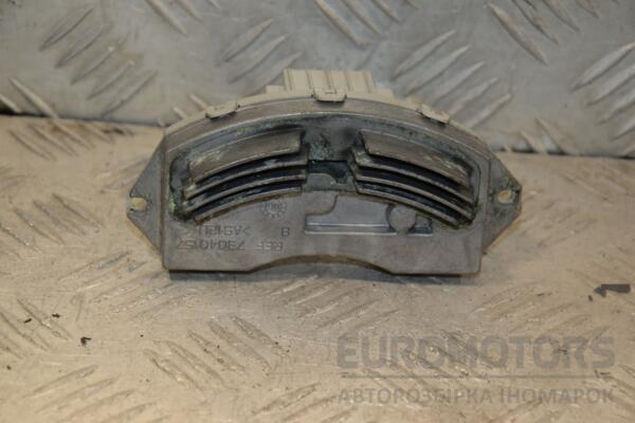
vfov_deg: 12.2
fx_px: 1984
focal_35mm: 112
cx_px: 318
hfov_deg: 18.2
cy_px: 212
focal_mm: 75
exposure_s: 1/200
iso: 800
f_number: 7.1
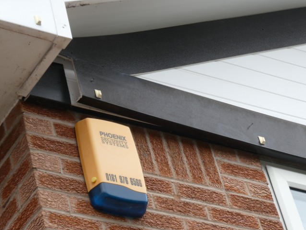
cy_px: 115
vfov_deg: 9.8
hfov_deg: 13.0
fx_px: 1344
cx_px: 153
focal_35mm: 152
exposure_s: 1/80
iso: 80
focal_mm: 27.1
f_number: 5.4
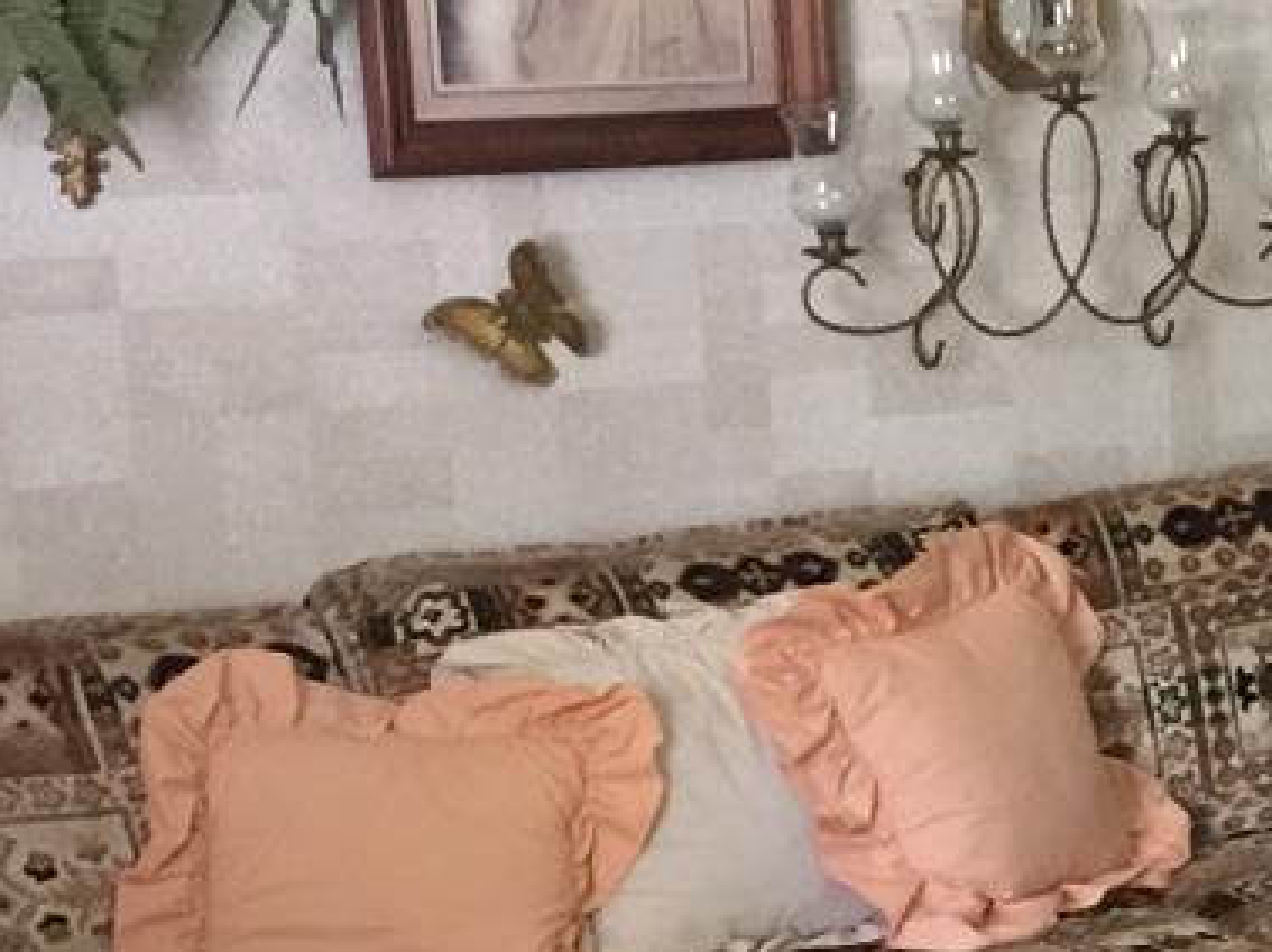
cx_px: 2083
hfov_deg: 15.4
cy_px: 727
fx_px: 4223
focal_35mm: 115
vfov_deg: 12.8
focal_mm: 4.15
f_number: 2.2
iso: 100
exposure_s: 1/15
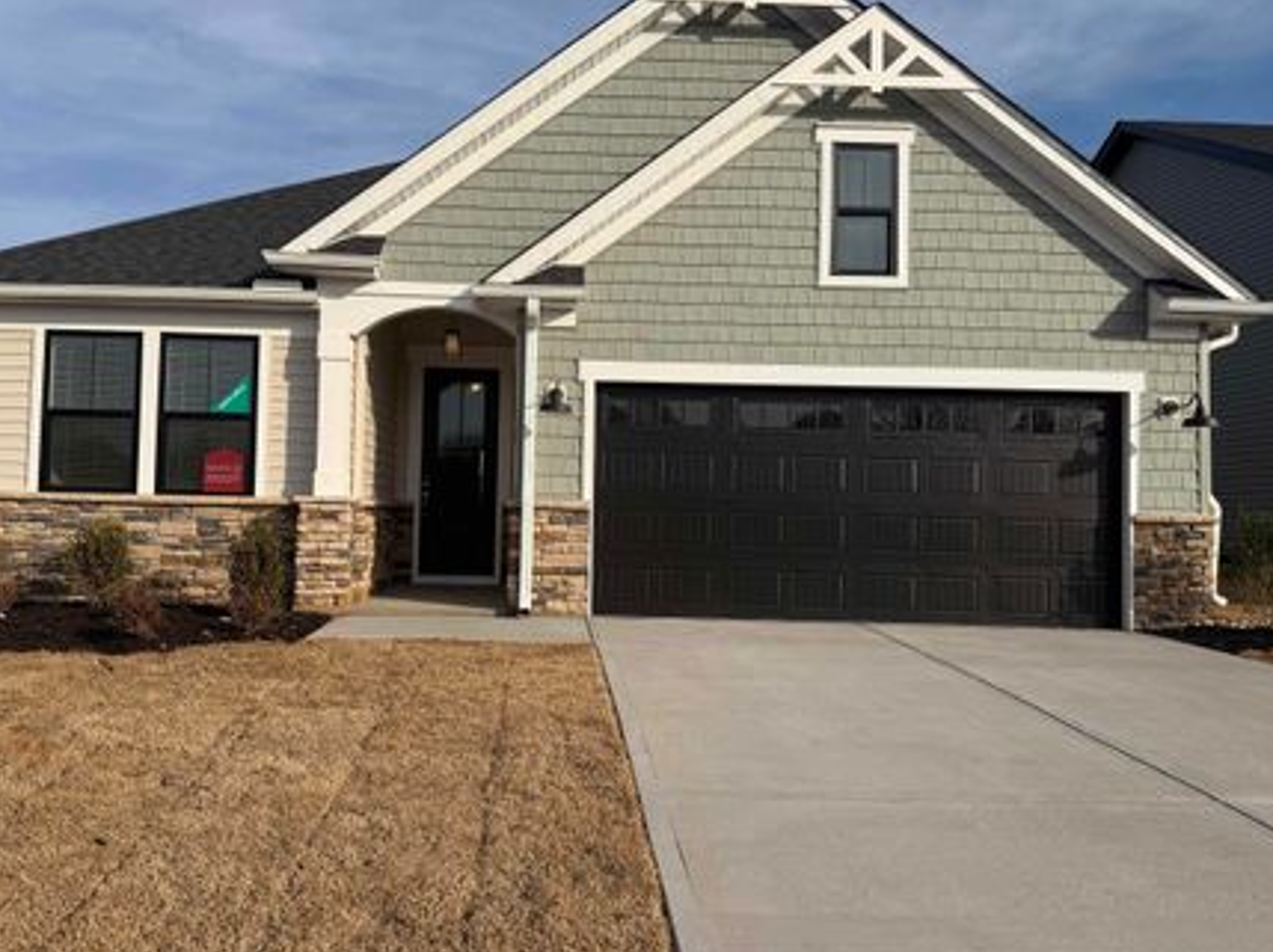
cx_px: 570
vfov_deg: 49.7
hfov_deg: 63.3
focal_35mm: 28
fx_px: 1029
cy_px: 455
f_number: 1.78
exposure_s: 1/6711
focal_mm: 6.76
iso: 80
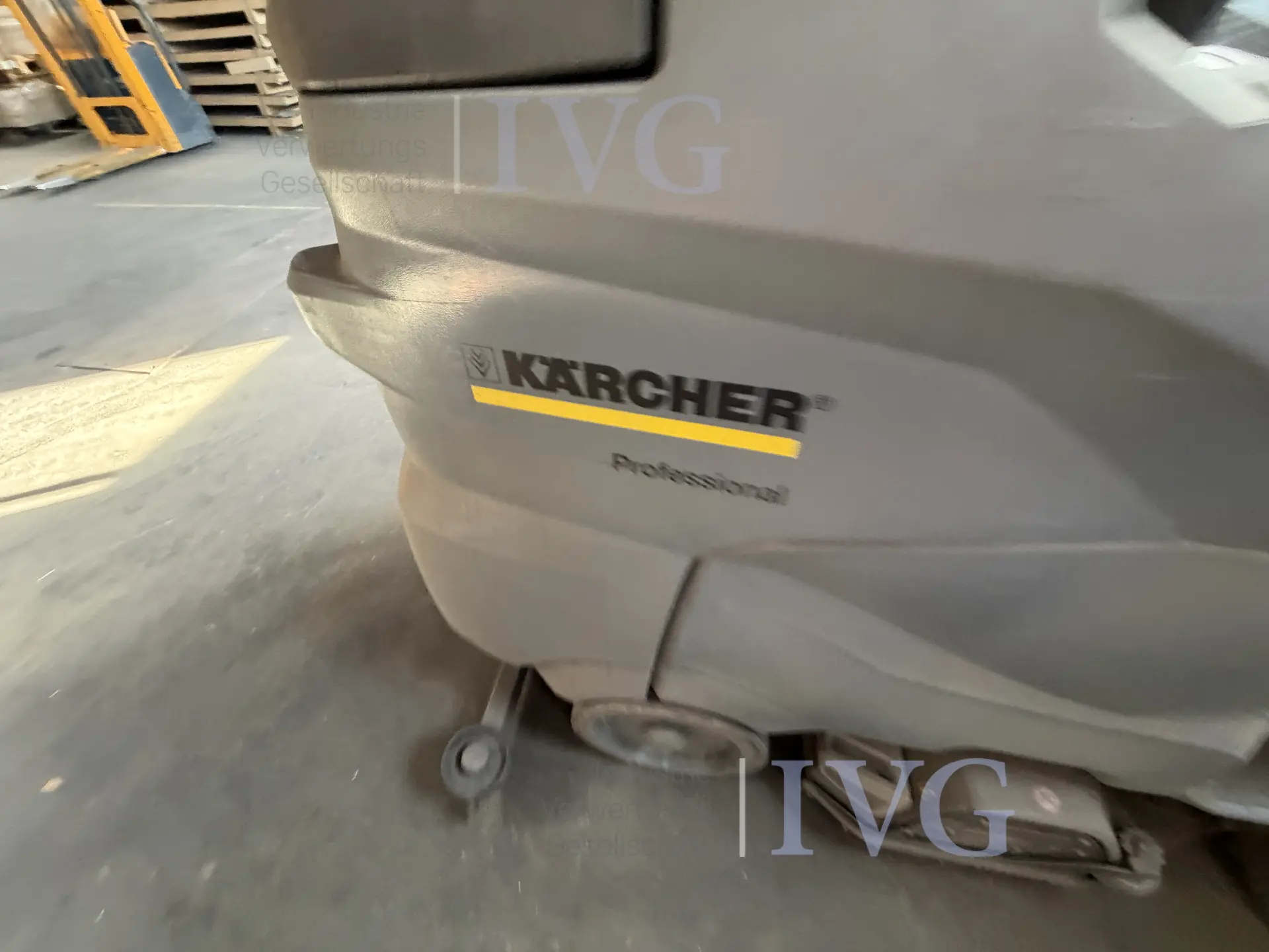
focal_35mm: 14
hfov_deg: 102.1
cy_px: 476
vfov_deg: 85.7
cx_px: 634
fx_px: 513
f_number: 2.2
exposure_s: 1/60
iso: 500
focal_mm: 2.22
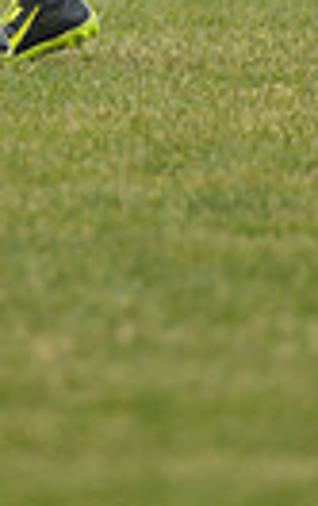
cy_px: -502
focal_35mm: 1698
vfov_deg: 1.2
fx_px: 23443
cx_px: -149
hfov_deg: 0.8
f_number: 4
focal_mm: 380
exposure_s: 1/2500
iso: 800
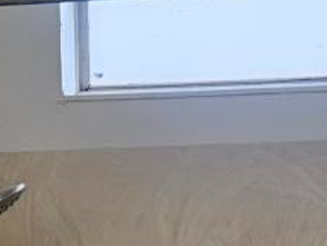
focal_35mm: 160
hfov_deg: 12.3
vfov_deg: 8.2
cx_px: 174
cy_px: 666
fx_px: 1511
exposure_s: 1/120
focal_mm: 5.4
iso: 50
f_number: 1.8
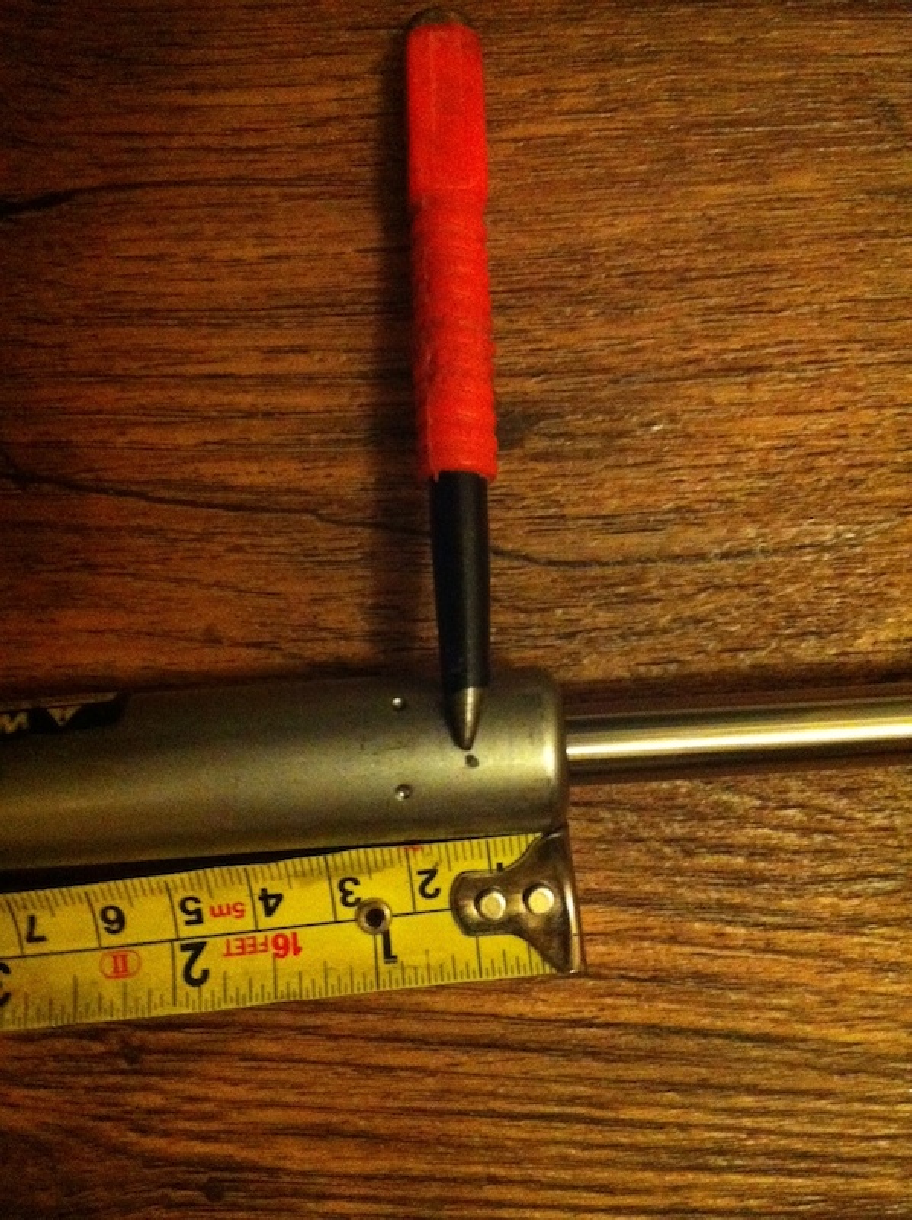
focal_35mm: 35
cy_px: 610
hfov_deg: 40.6
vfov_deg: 52.7
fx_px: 1232
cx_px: 456
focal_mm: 3.85
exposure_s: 1/15
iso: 1000
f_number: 2.8
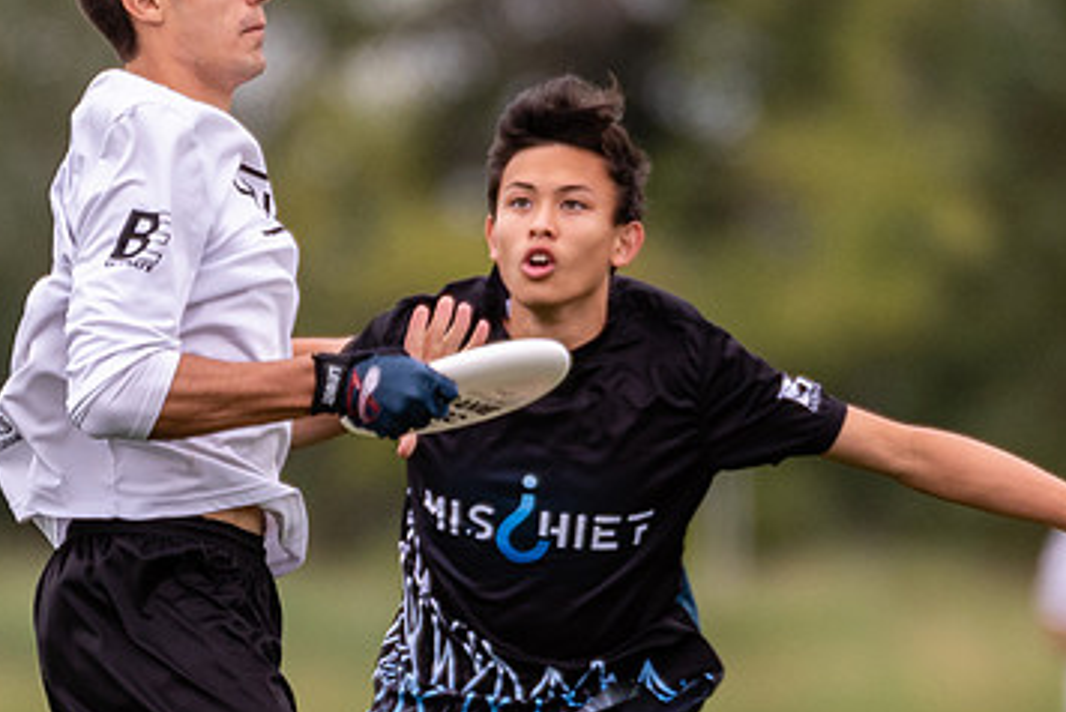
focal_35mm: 1727
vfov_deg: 0.8
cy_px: 422
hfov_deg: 1.2
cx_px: 380
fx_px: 51179
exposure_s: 1/1000
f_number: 4
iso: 450
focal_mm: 400
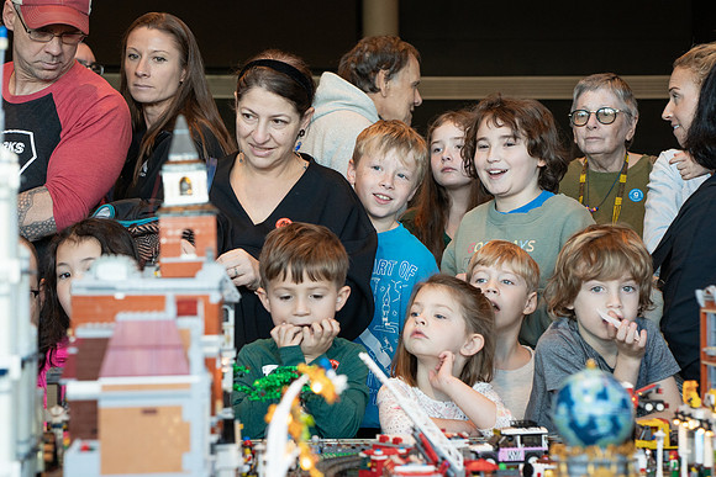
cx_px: 358
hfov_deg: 22.3
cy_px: 238
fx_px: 1819
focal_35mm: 91
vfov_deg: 15.0
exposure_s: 1/160
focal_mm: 85
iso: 2000
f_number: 6.3
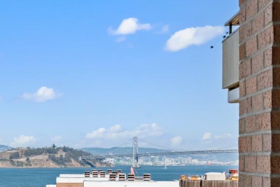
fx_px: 646
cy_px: 179
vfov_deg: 16.2
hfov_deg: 22.6
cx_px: -51
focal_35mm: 83
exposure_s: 1/800
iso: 800
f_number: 8
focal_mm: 33
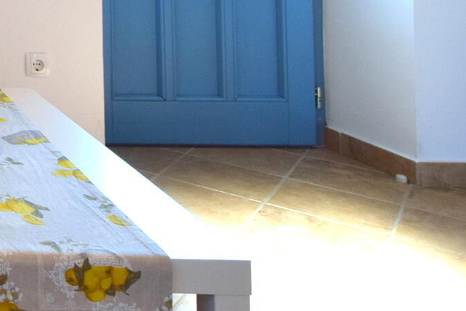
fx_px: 686
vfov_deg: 21.2
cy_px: -168
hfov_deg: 25.6
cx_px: -267
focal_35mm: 53
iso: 400
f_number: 5.6
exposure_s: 1/125
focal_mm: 10
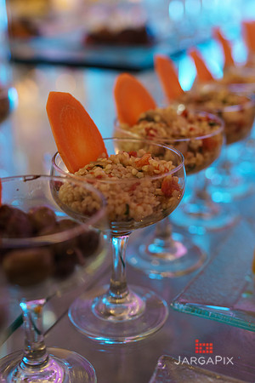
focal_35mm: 52
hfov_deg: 26.0
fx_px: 552
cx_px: 128
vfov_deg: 38.2
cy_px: 192
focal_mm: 35
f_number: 2
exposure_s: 1/80
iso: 640
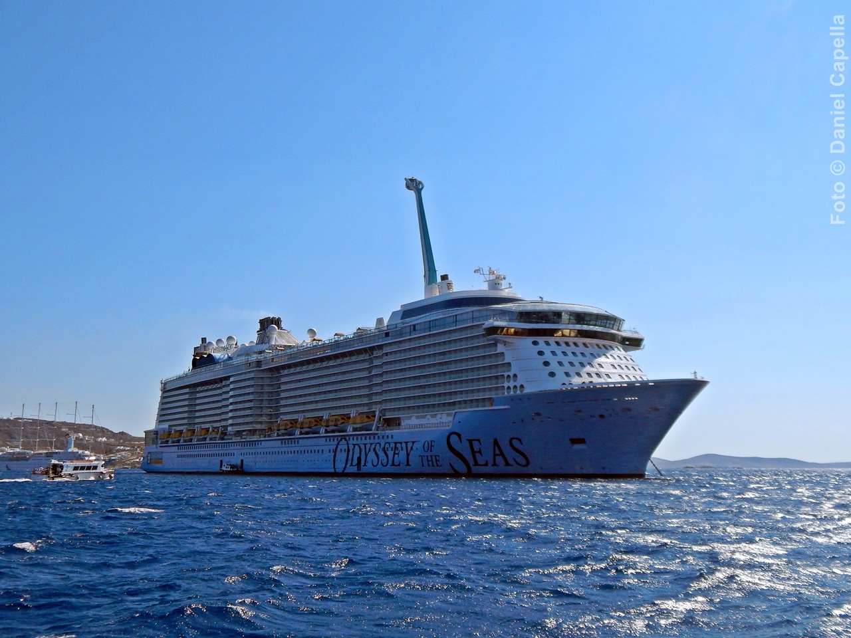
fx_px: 860
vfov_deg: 40.7
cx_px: 426
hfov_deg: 52.6
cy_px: 319
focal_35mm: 35
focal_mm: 6.1
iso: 125
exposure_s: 1/1000
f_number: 6.7
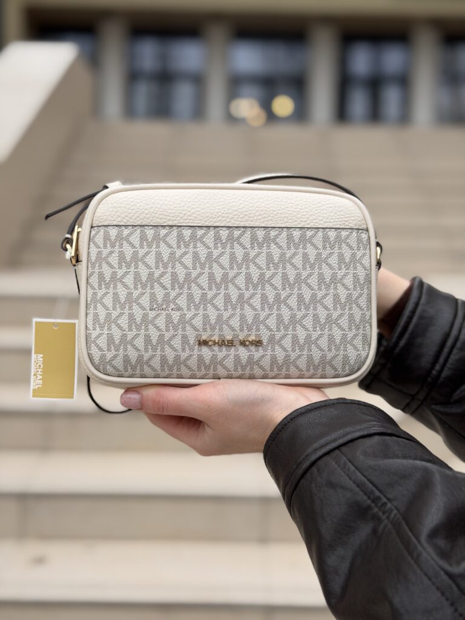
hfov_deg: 30.3
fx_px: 860
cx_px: 232
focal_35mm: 48
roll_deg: -1.0
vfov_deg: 39.7
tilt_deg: -4.7
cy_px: 310
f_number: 1.78
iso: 64
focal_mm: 6.76
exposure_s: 1/1000
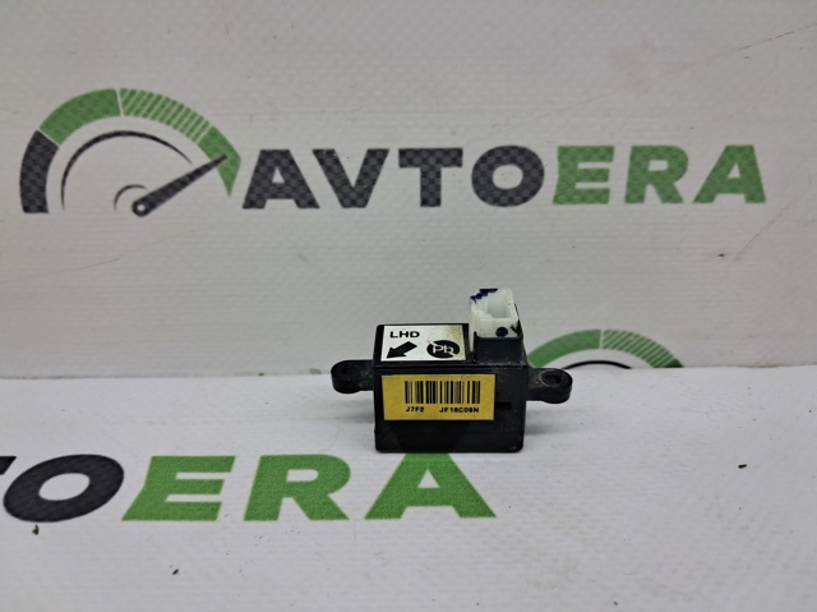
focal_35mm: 27
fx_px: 637
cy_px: 306
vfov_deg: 51.3
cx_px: 408
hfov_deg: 65.4
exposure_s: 1/60
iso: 50
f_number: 1.8
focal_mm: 4
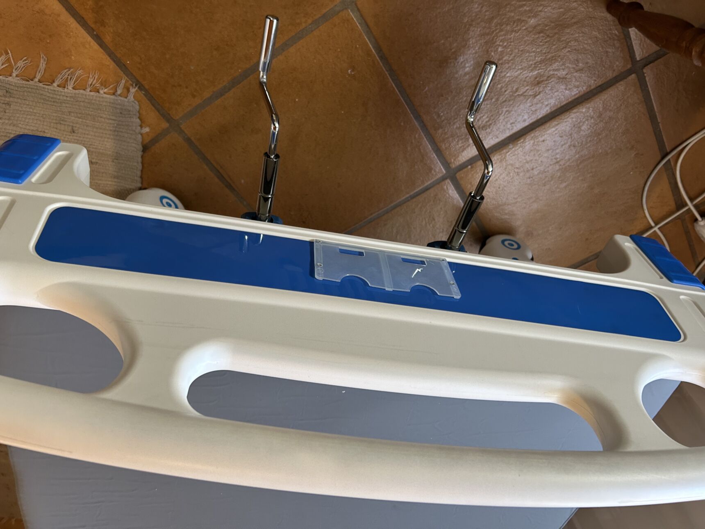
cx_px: 352
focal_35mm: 26
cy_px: 264
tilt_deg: -53.6
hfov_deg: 67.3
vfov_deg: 53.1
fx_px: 530
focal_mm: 5.7
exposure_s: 1/50
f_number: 1.5
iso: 160
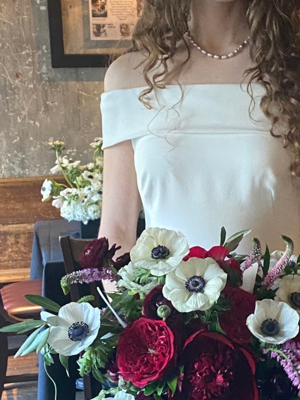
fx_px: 798
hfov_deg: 21.3
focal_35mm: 69
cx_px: 183
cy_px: 281
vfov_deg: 27.9
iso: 500
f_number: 1.8
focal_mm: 4.25
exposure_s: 1/30
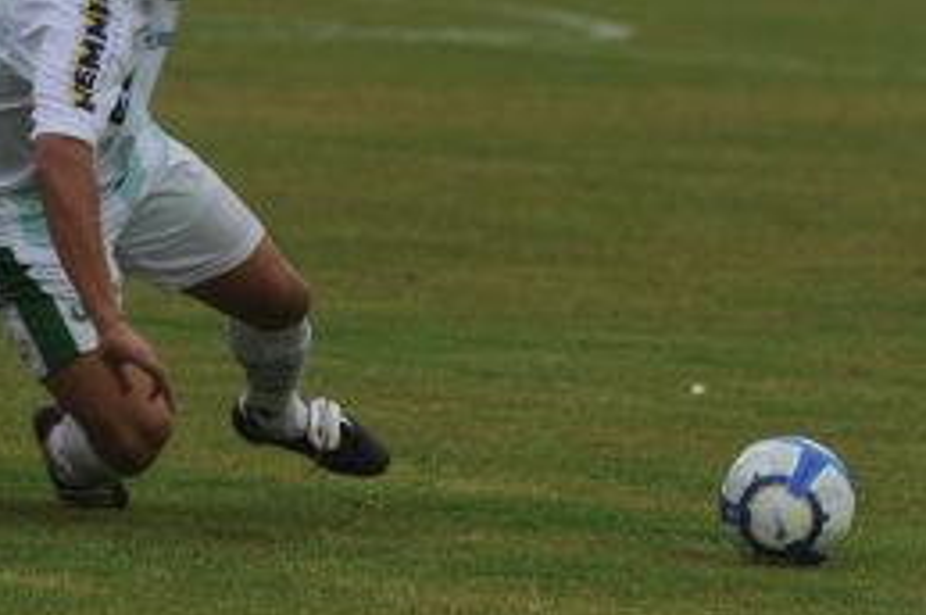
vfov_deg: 2.2
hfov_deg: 3.3
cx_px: 189
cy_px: 61
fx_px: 15851
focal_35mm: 617
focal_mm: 200
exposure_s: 1/320
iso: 800
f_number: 5.6
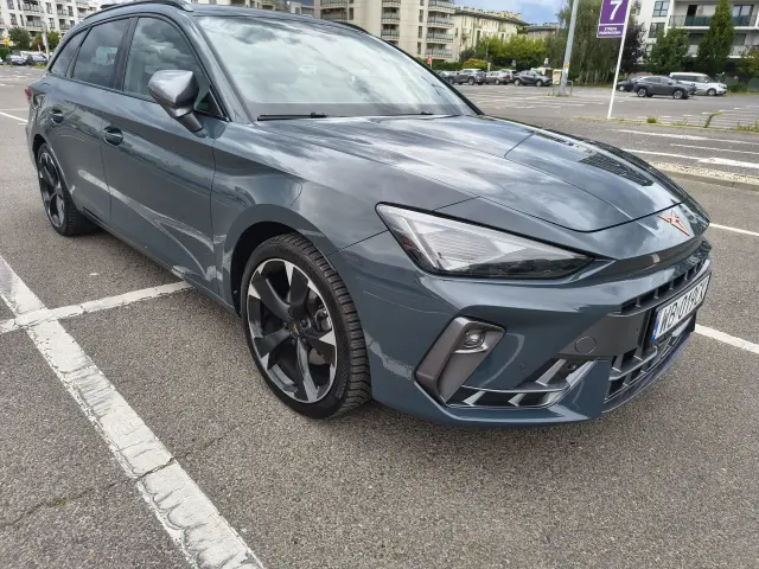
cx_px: 380
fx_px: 526
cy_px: 284
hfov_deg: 71.6
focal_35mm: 24
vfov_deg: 56.8
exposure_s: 1/195
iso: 100
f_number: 1.8
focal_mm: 5.56
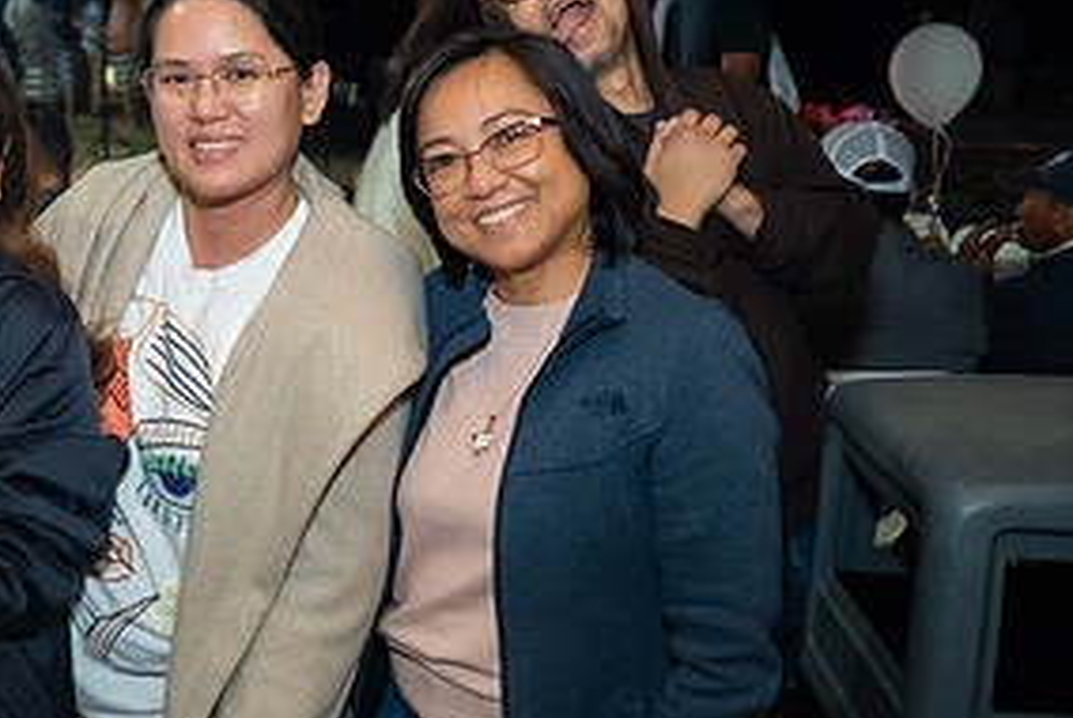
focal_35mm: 49
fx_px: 1462
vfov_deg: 27.6
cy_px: 331
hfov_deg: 37.1
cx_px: 64
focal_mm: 24
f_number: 2.8
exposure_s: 1/160
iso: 1000
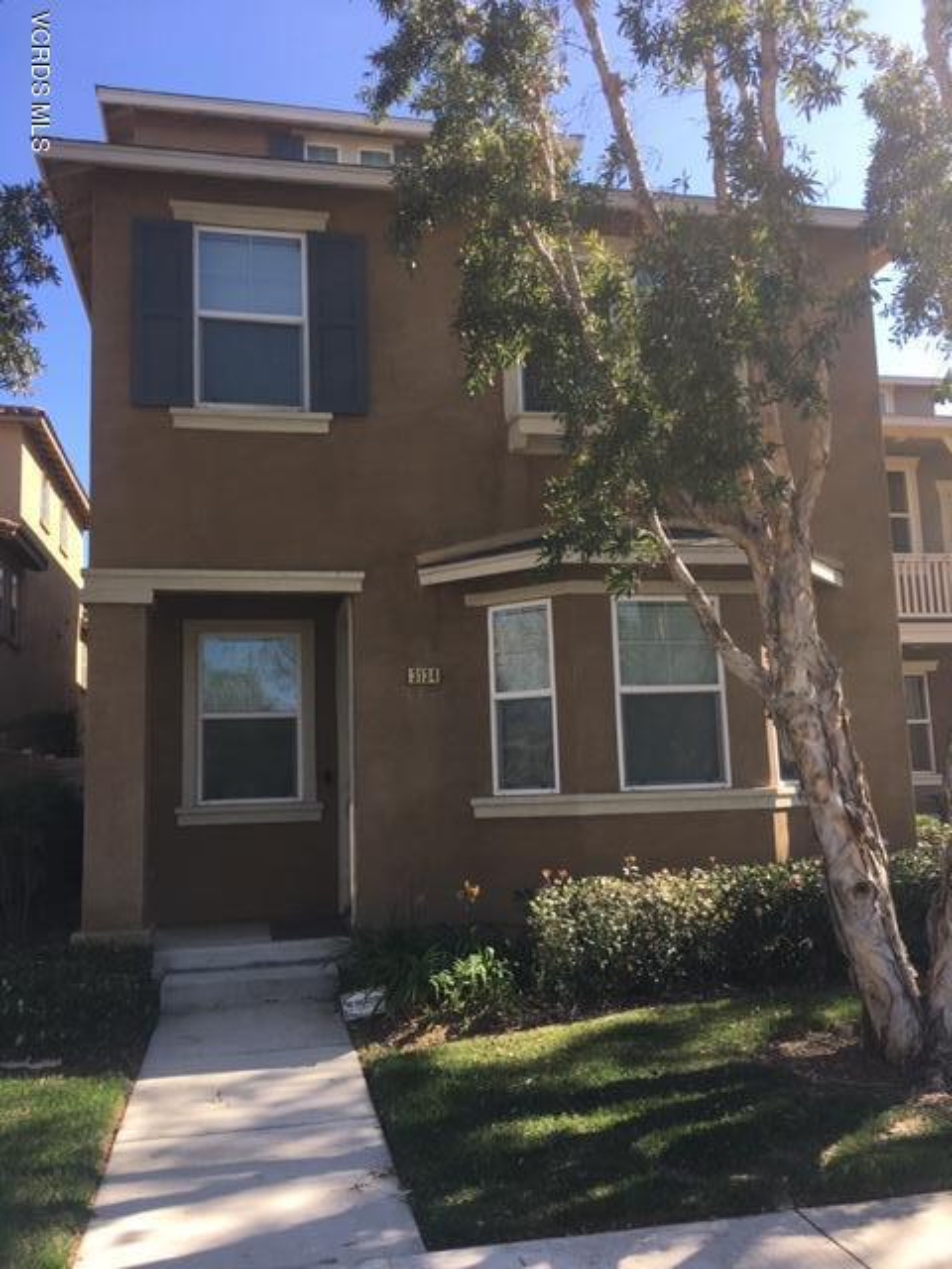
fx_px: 1063
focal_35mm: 29
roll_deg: +1.1
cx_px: 476
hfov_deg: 48.2
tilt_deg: +7.8
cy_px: 634
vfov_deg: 61.7
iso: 25
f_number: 2.2
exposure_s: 1/545
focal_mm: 4.15
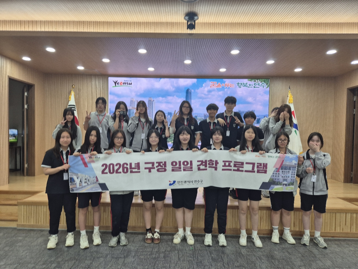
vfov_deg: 58.9
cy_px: 134
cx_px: 179
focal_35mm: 23
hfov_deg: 73.9
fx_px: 238
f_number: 1.8
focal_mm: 5.4
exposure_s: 1/120
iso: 50
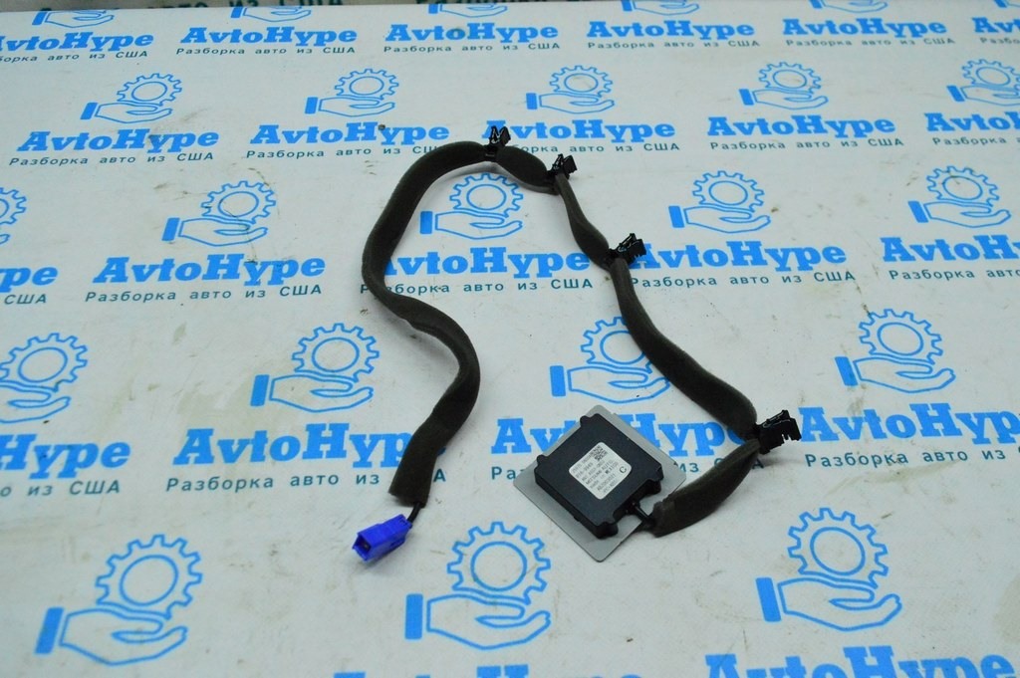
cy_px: 339
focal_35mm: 33
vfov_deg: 39.9
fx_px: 934
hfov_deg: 57.3
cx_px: 510
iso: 6400
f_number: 6.3
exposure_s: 1/800
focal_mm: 22
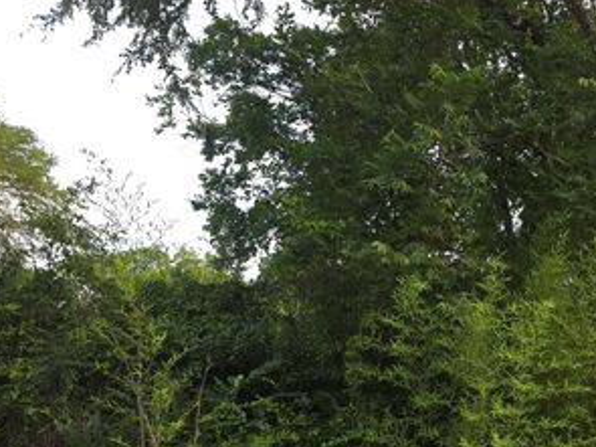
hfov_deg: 45.8
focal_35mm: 39
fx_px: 671
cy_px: 343
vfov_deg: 35.8
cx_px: 463
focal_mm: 6.5
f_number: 1.4
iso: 16
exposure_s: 1/120
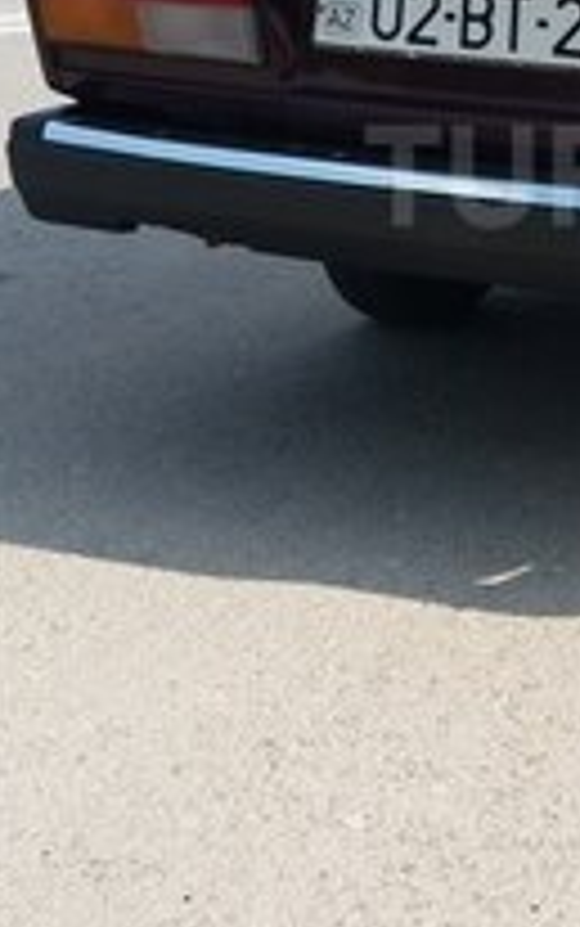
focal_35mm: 69
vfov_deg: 29.1
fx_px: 1743
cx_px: 710
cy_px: 176
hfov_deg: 17.9
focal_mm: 3.7
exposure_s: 1/761
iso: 40
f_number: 1.9
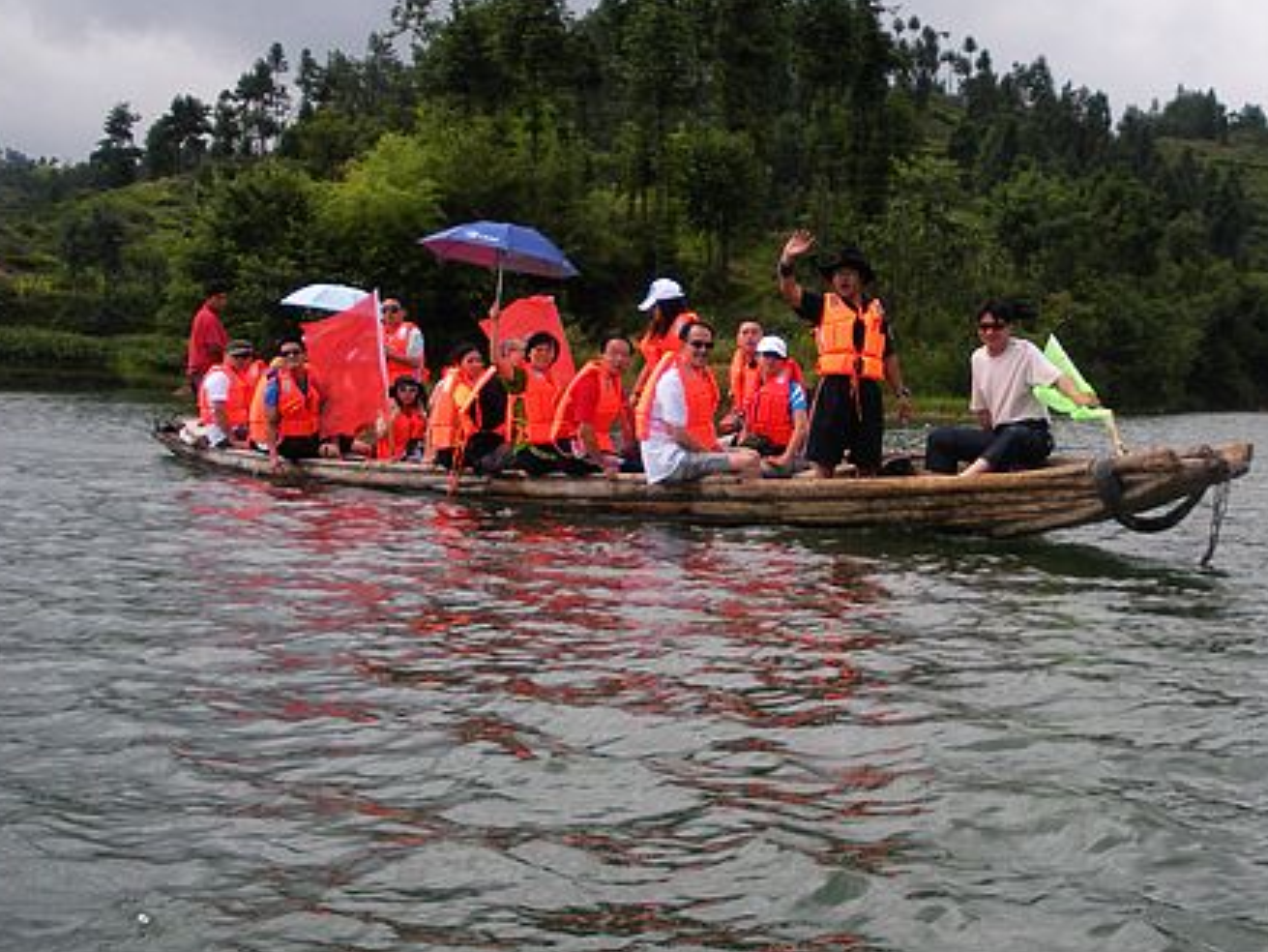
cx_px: 998
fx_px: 2162
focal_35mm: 59
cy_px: 422
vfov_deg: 24.8
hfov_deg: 31.9
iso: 64
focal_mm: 6.3
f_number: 3.5
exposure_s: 1/440
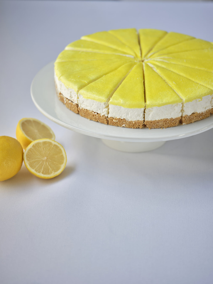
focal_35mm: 95
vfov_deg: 20.7
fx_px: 779
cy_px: 142
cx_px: 106
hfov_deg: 15.6
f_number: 4
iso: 160
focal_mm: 120
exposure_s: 1/125
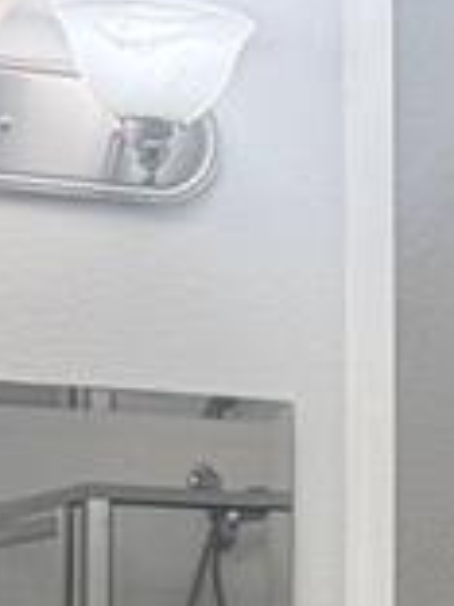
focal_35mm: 185
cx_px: 1156
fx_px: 3235
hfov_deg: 7.4
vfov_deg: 10.5
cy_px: 734
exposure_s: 1/156
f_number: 1.78
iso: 200
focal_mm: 6.76
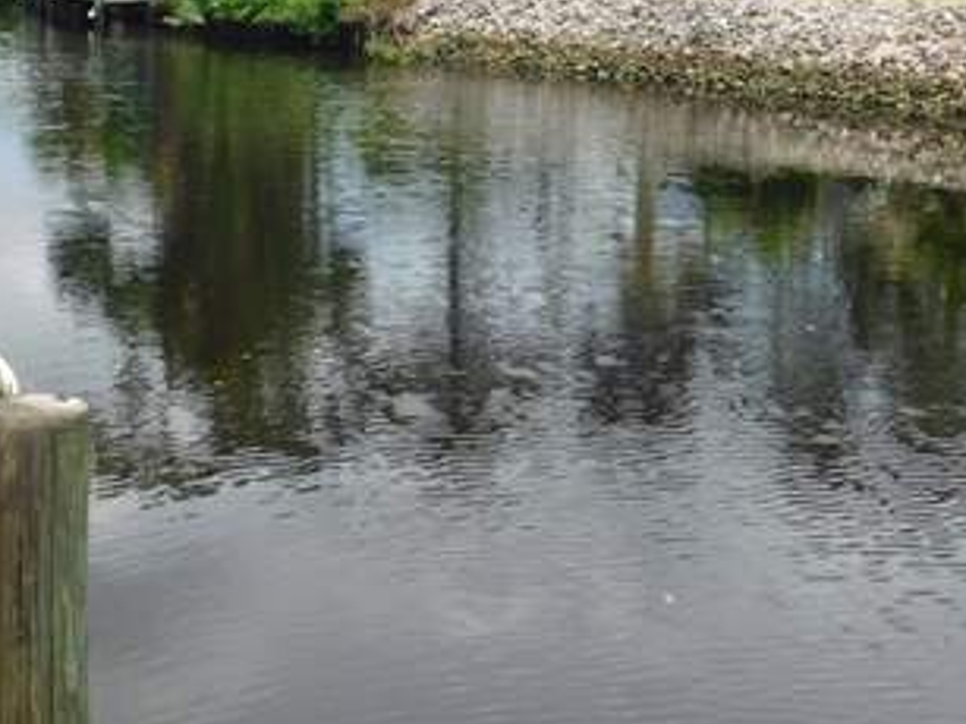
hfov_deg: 32.2
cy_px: 120
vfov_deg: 23.9
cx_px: 441
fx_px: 1674
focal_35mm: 60
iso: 125
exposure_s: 1/1250
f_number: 3
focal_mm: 4
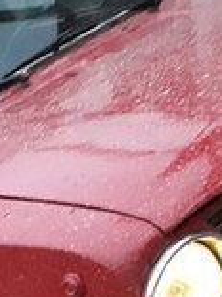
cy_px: 400
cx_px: -103
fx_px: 985
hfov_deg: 12.3
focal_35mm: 115
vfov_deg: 16.1
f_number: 1.9
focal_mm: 3.6
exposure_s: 1/20
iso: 400
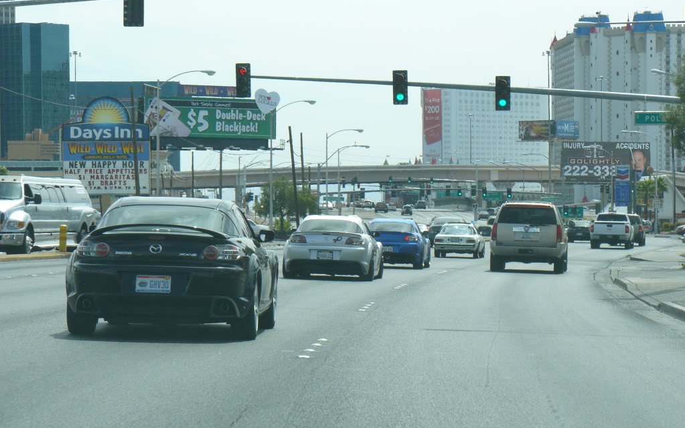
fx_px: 2464
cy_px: 253
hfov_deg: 15.8
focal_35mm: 132
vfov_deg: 9.9
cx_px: 343
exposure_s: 1/320
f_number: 5.6
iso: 100
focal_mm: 20.7
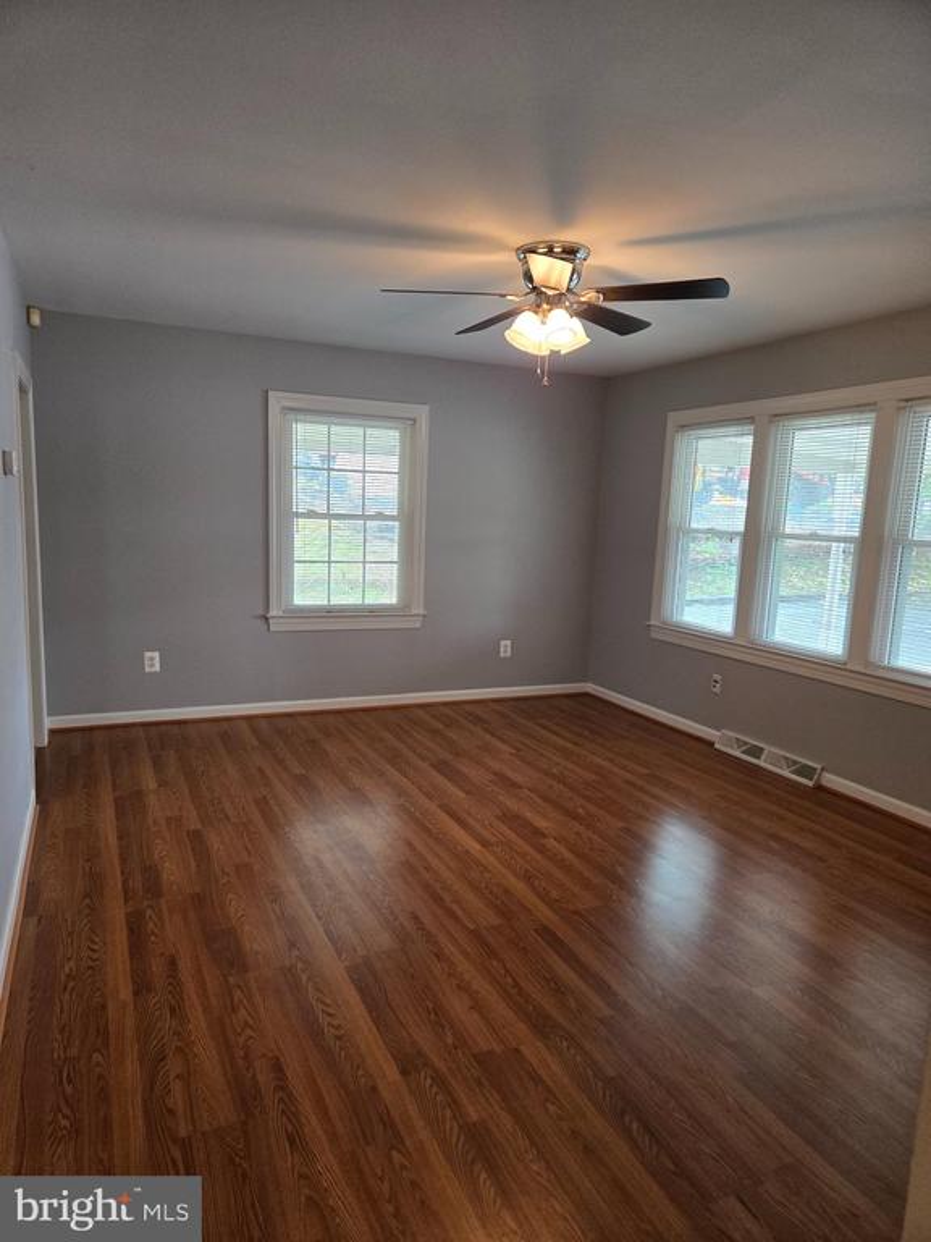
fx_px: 825
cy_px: 621
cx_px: 466
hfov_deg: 58.9
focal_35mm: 23
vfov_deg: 73.9
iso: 250
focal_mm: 5.4
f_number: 1.8
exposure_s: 1/120
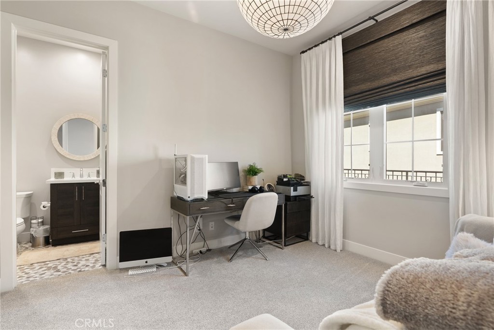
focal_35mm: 17
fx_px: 233
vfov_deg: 70.5
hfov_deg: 93.3
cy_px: 165
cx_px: 247
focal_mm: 17
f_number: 9
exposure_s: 1.3
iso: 100
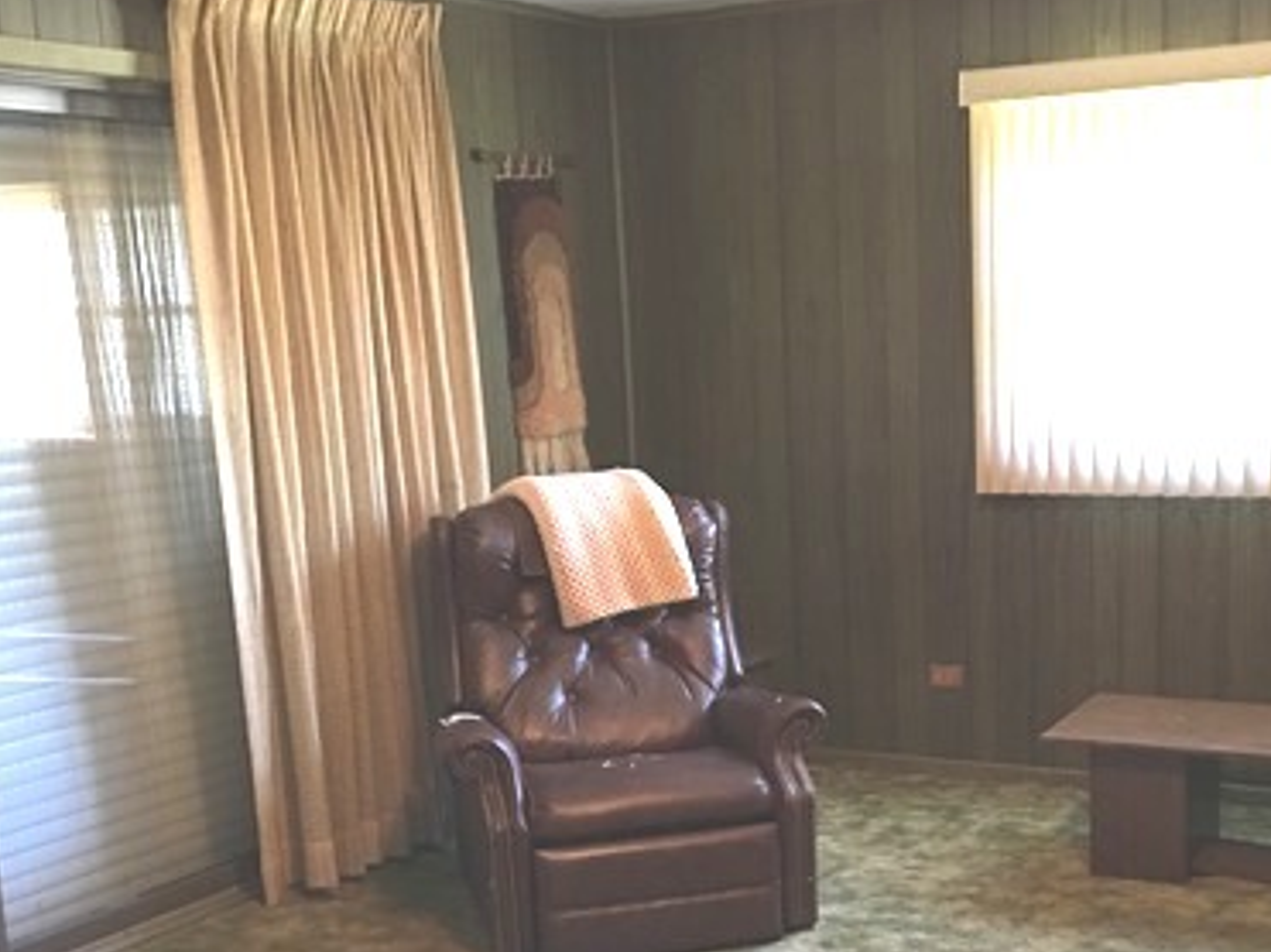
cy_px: 712
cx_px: 809
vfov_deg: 28.7
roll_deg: +1.9
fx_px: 1835
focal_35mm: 50
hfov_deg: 37.9
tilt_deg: -10.7
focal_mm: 4.15
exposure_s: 1/10
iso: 100
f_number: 2.2
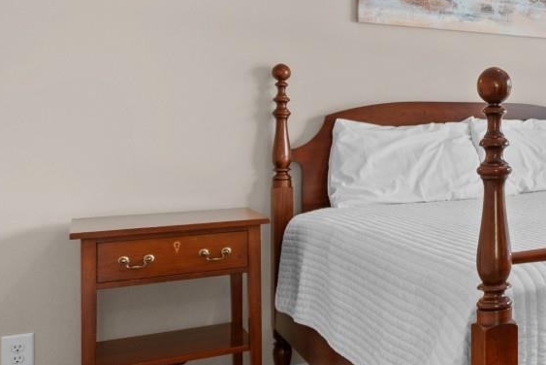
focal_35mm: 46
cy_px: 127
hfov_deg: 31.7
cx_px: 726
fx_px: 698
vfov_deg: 29.1
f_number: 4.8
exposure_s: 1/3
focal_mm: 11
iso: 100
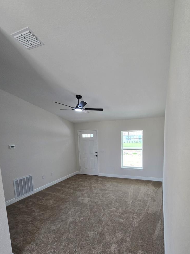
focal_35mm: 16
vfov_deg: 93.2
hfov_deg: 77.5
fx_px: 117
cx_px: 111
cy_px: 153
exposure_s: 1/120
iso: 100
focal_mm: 2.2
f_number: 2.2
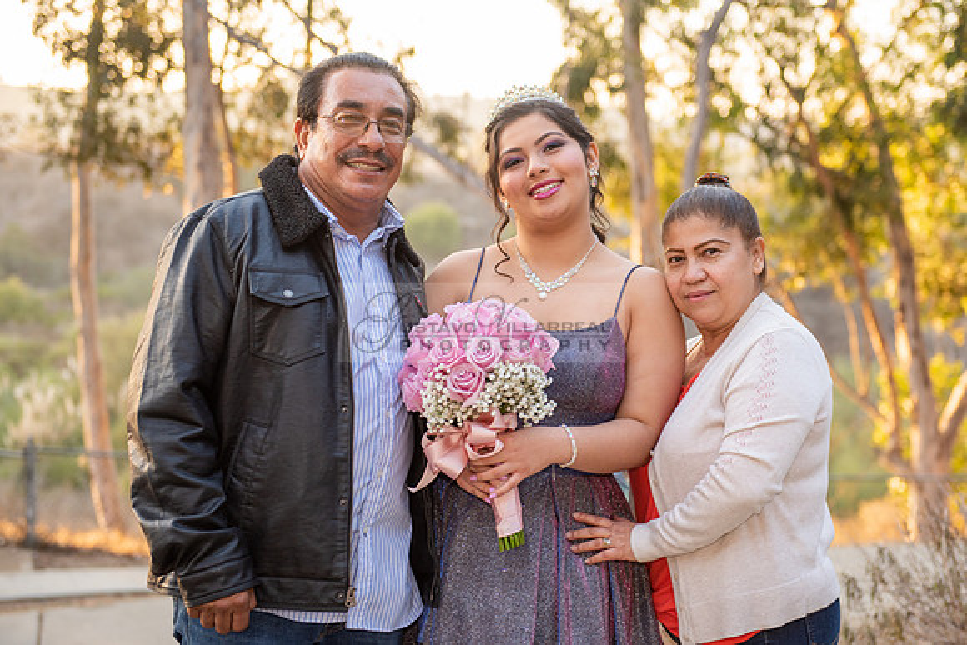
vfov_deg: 20.0
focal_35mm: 68
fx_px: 1830
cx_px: 558
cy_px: 321
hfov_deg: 29.6
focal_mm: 58
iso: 200
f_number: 3.2
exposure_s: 1/160
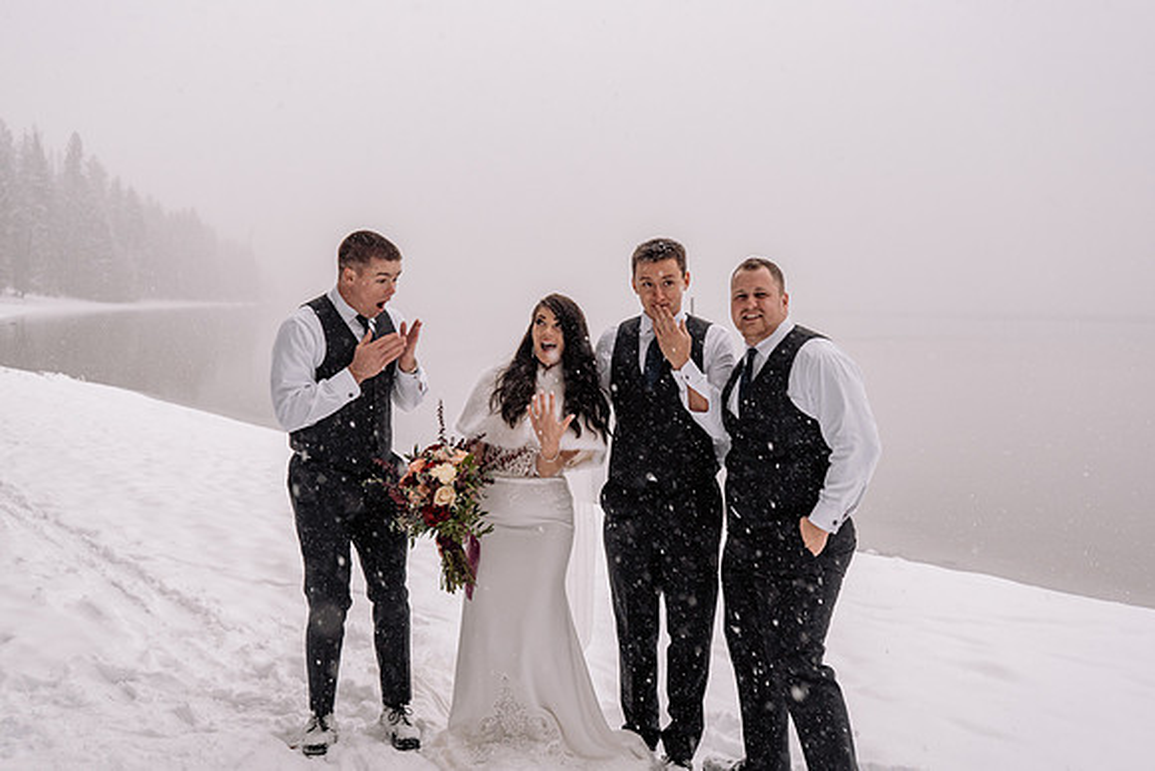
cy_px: 363
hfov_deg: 51.8
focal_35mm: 37
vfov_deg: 35.9
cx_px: 544
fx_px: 1189
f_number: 5
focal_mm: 35
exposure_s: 1/250
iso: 1250
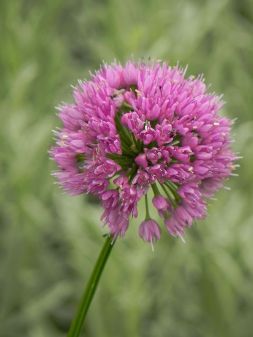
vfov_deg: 2.9
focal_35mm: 678
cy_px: 168
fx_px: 6607
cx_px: 126
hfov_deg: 2.2
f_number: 5
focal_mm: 120
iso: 160
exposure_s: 1/250
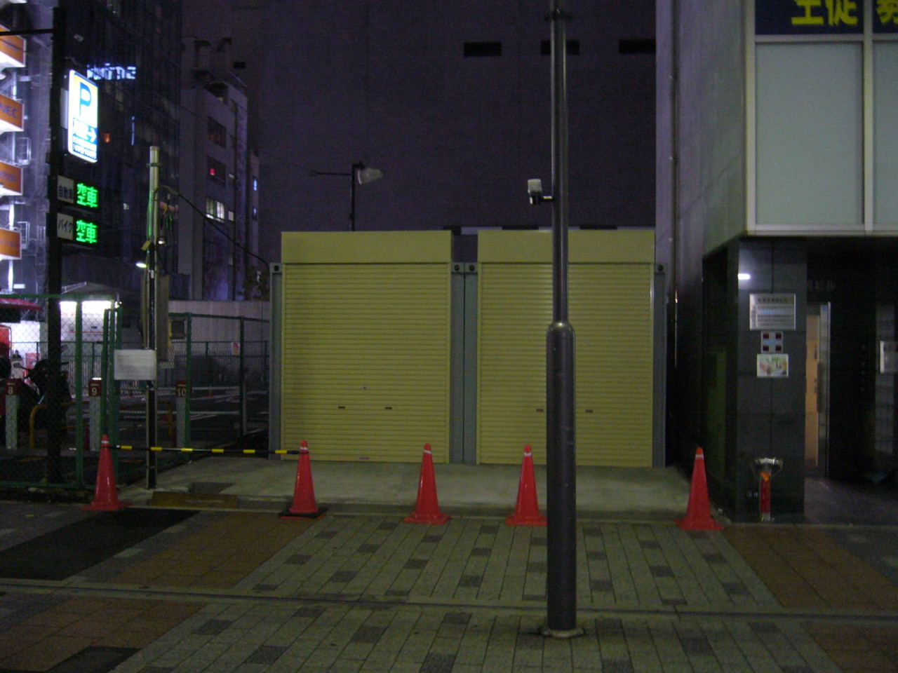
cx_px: 449
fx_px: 908
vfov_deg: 40.7
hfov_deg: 52.6
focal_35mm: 35
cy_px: 336
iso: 200
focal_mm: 5.8
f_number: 2.8
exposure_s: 1/8
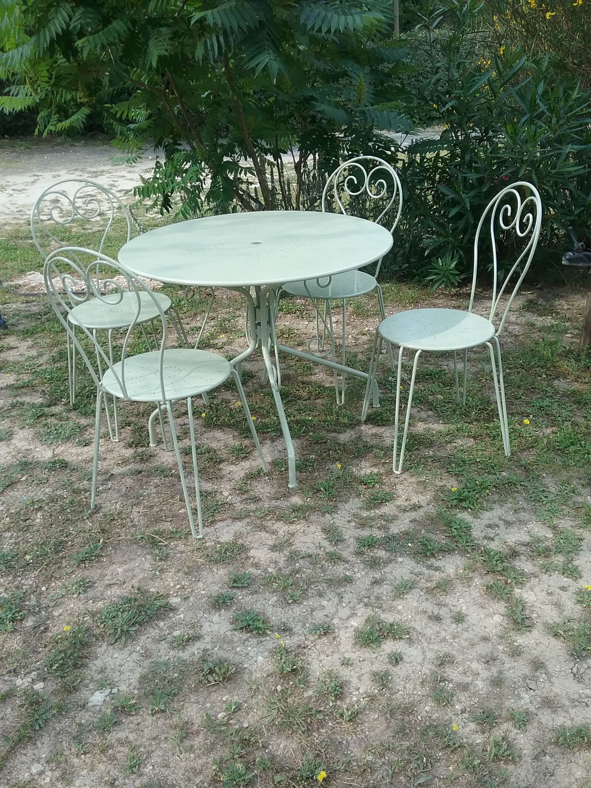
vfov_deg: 58.4
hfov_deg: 45.4
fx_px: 706
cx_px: 296
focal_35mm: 31
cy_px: 394
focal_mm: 3.3
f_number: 2.2
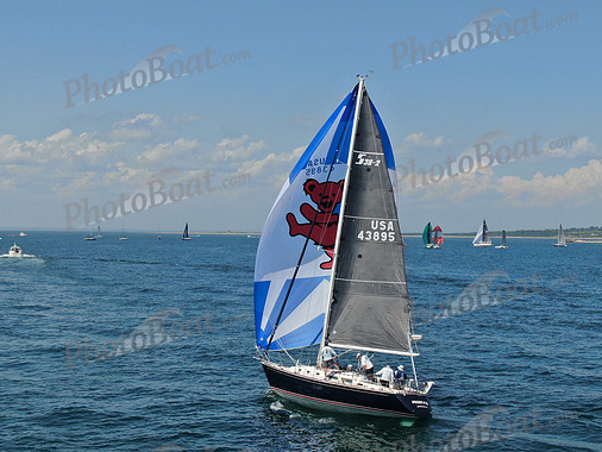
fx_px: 957
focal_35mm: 55
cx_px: 321
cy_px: 247
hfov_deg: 34.9
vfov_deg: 26.6
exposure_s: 1/1000
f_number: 3.8
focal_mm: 8.6
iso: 100
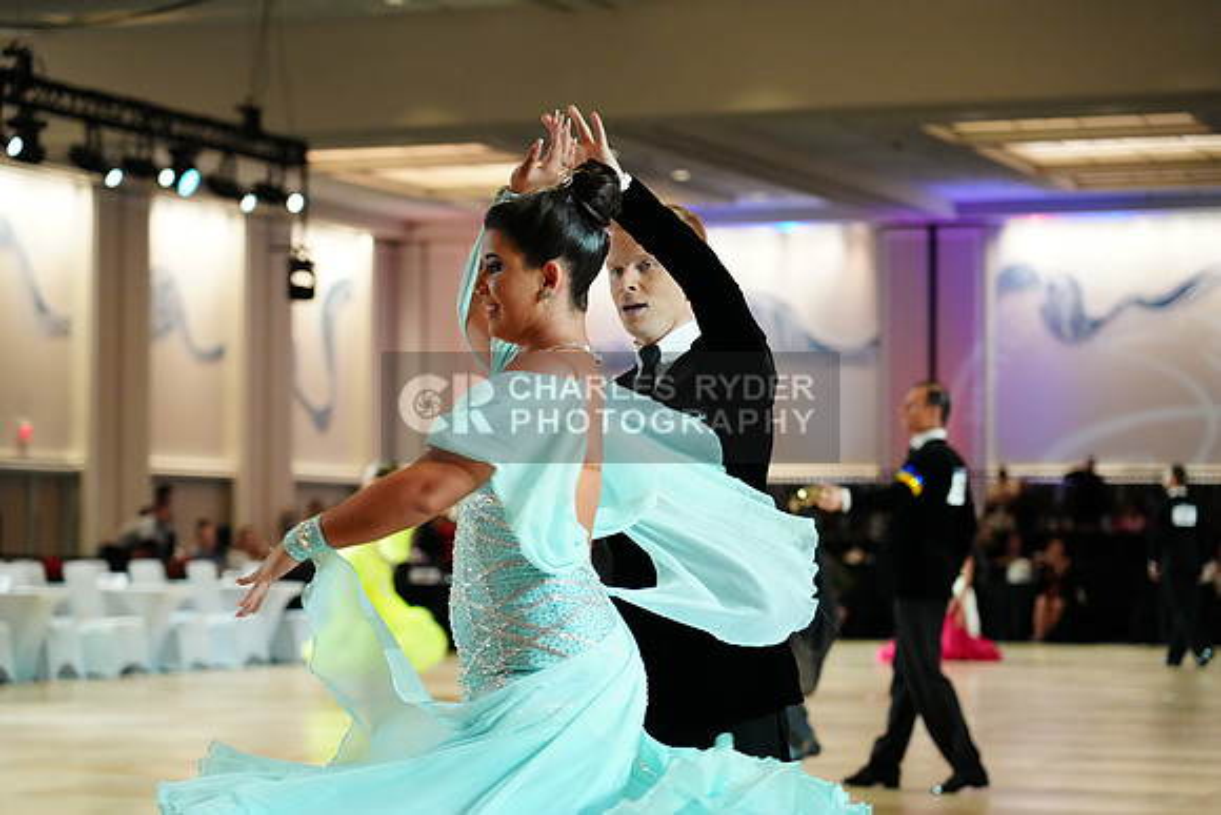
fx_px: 3257
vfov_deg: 14.3
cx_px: 610
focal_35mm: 96
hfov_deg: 21.2
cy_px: 408
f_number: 4
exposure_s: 1/500
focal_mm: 96
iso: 5000
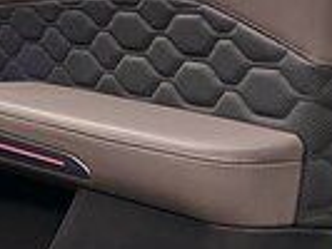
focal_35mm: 99
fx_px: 950
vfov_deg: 14.7
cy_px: -9
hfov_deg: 15.8
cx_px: -320
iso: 800
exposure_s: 1/35
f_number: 1.78
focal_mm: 6.76
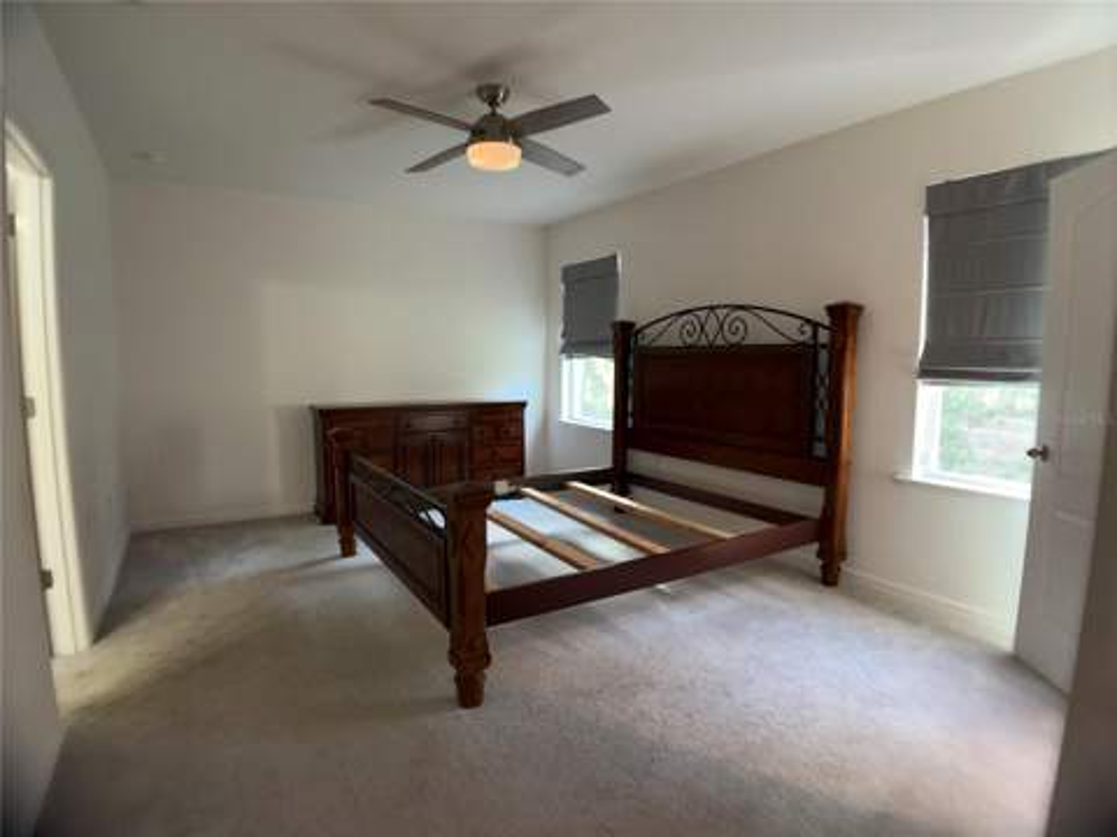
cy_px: 418
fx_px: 839
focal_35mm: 26
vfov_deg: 53.1
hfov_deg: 67.3
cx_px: 558
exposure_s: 1/15
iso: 50
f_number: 1.6
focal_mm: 5.96
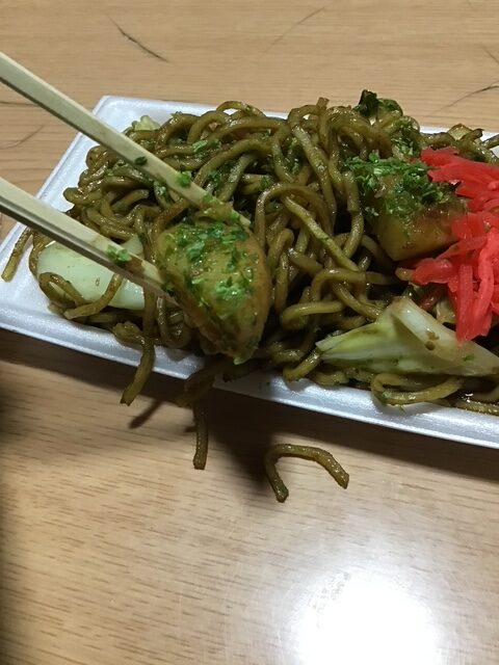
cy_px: 332
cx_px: 250
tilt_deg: -55.6
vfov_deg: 58.4
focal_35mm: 31
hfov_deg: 45.4
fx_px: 596
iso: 125
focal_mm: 3.3
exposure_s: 1/30
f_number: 2.4
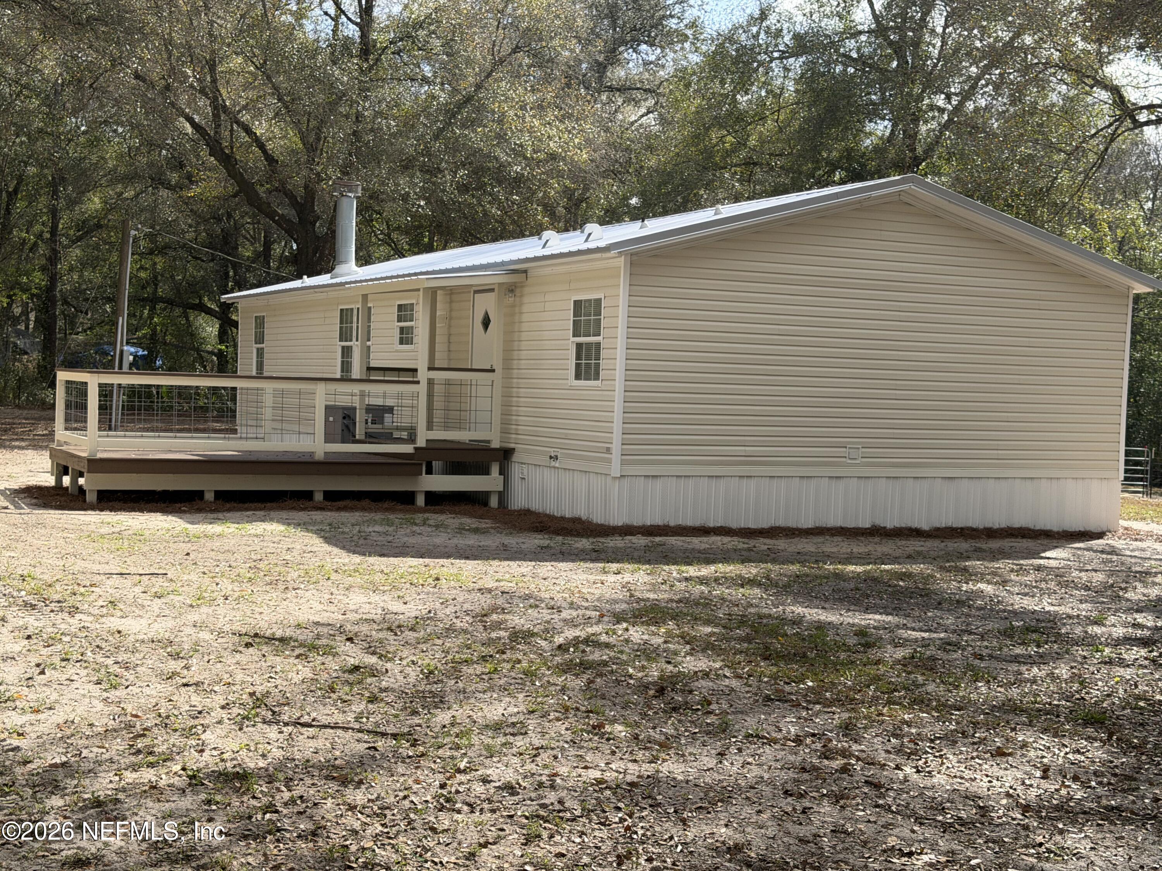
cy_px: 436
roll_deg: -2.0
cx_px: 581
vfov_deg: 30.3
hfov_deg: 39.7
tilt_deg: -1.5
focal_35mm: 48
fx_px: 1611
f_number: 1.78
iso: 80
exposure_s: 1/2494
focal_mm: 6.76
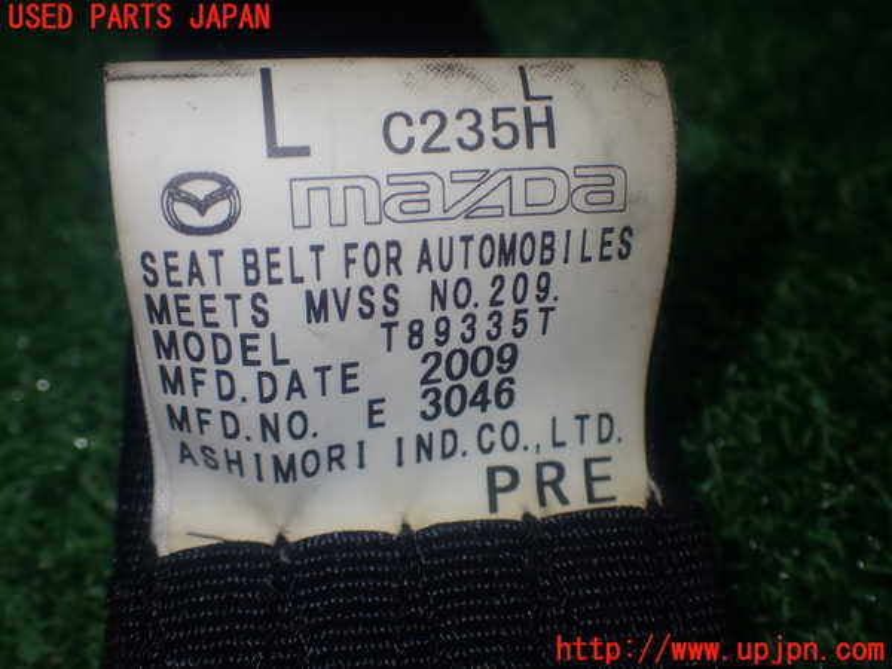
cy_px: 334
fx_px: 1057
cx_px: 446
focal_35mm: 41
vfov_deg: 35.1
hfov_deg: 45.8
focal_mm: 7.31
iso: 125
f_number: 2.8
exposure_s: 1/80
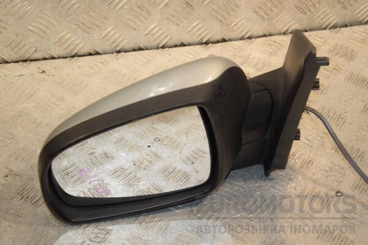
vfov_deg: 18.2
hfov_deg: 27.0
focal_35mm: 75
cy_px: 122
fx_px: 767
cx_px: 184
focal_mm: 50
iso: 800
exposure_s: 1/200
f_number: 6.3
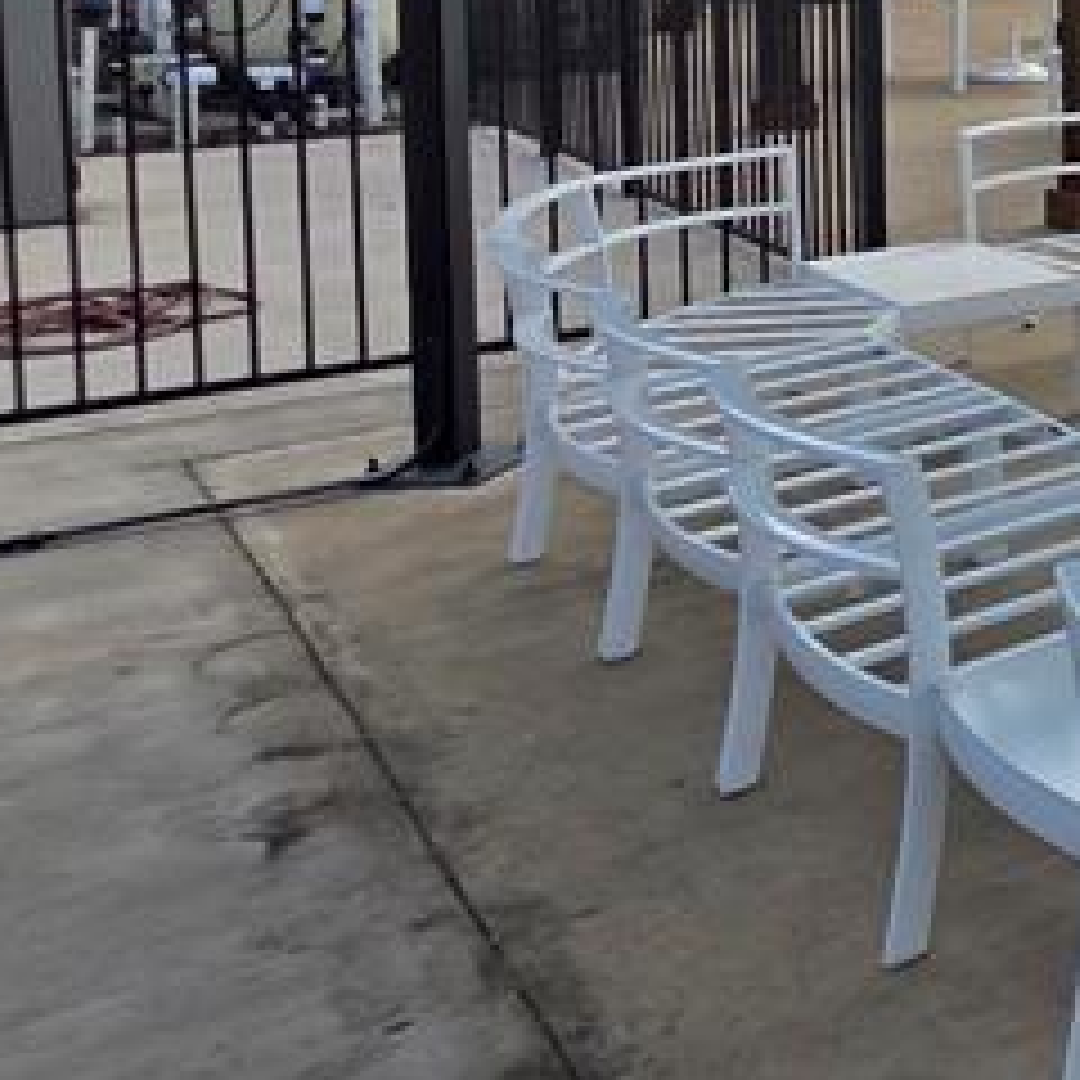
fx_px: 1730
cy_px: 14
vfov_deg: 32.1
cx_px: 1656
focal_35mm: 49
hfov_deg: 25.3
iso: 40
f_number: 1.9
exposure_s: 1/1704
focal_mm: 2.2
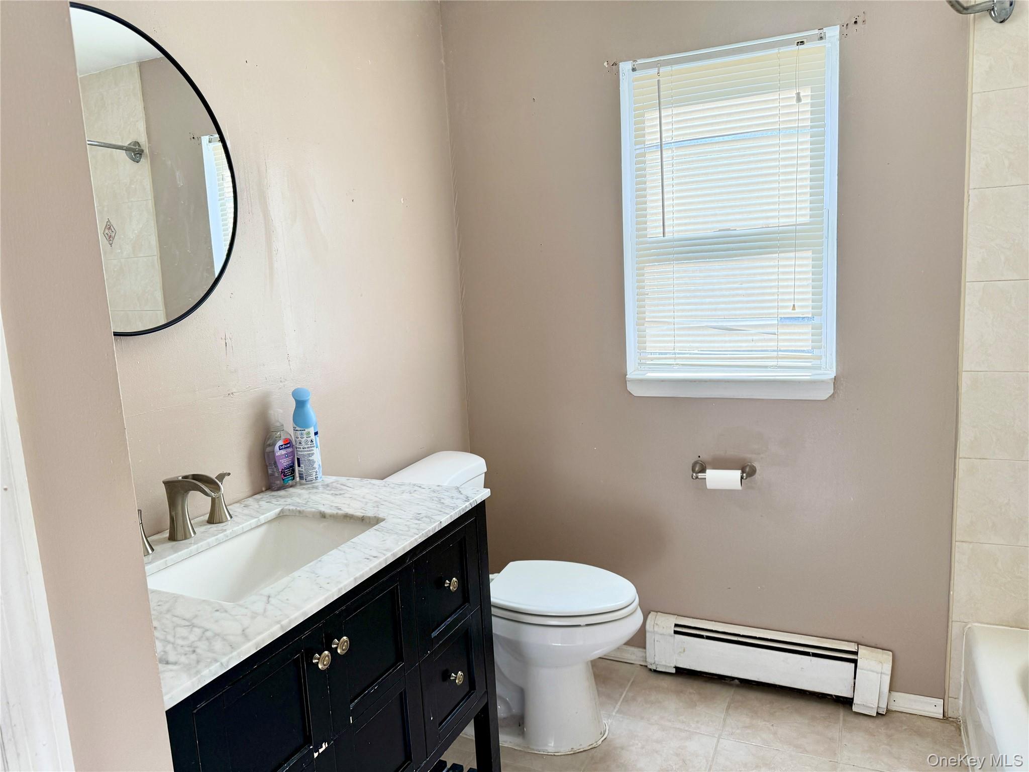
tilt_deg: -8.2
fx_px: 713
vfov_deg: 56.8
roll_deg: +2.9
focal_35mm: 24
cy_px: 386
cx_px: 514
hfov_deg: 71.6
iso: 100
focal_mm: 6.76
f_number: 1.78
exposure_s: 1/282
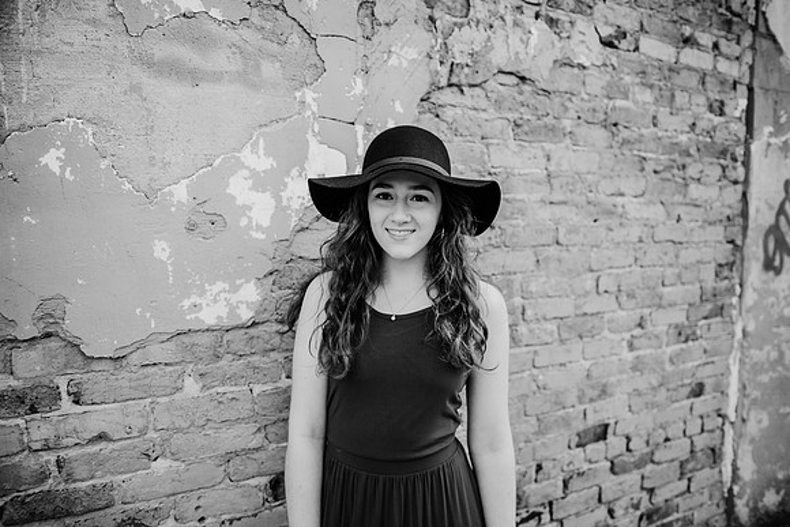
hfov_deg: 73.7
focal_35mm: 24
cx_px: 395
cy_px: 264
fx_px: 527
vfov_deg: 53.2
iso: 250
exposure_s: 1/400
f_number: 2.2
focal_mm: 24
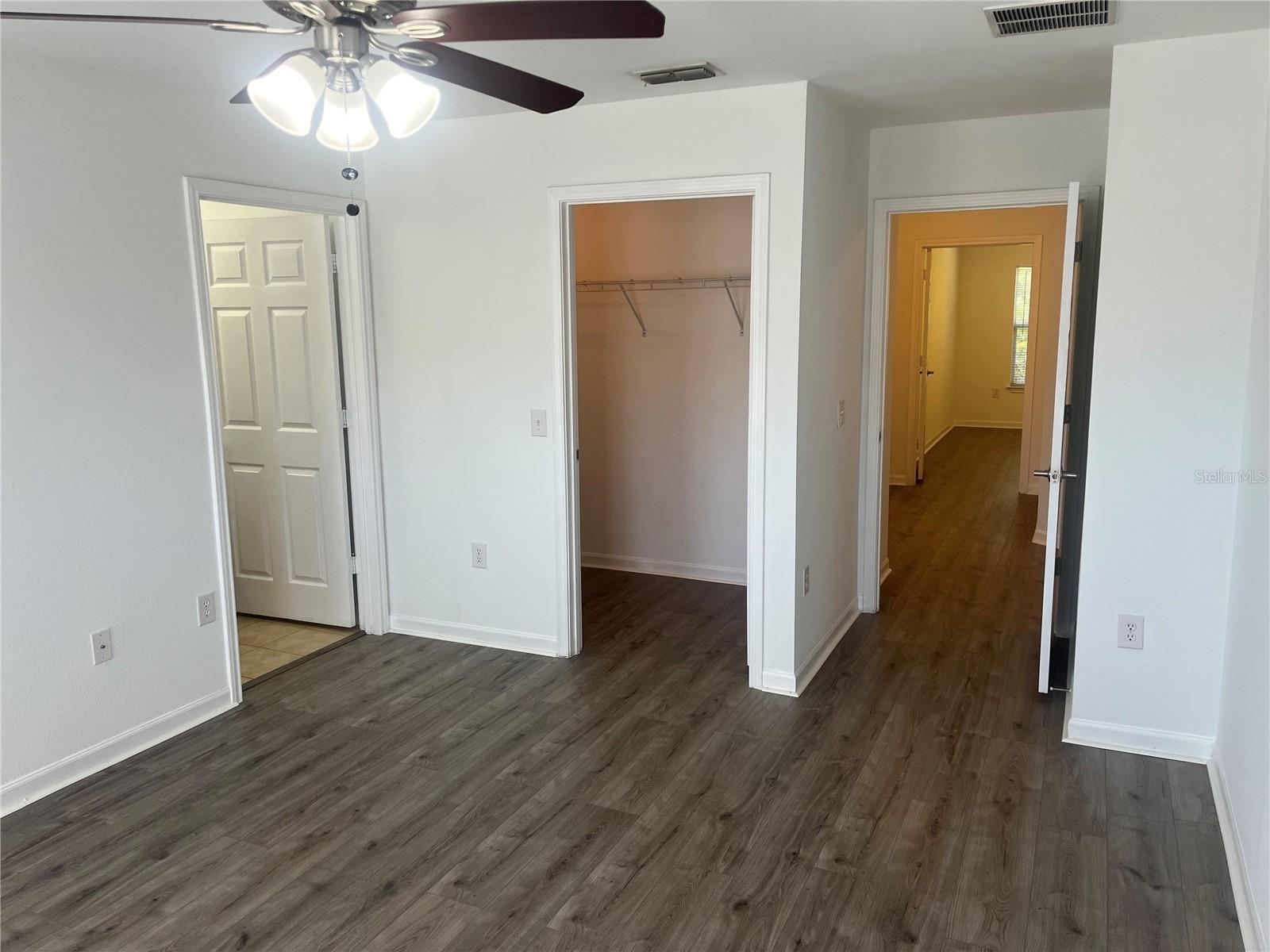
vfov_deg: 53.1
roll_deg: +1.2
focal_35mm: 26
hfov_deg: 67.3
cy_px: 476
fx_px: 954
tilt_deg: -9.2
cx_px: 635
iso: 80
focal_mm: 5.1
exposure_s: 1/120
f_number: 1.6
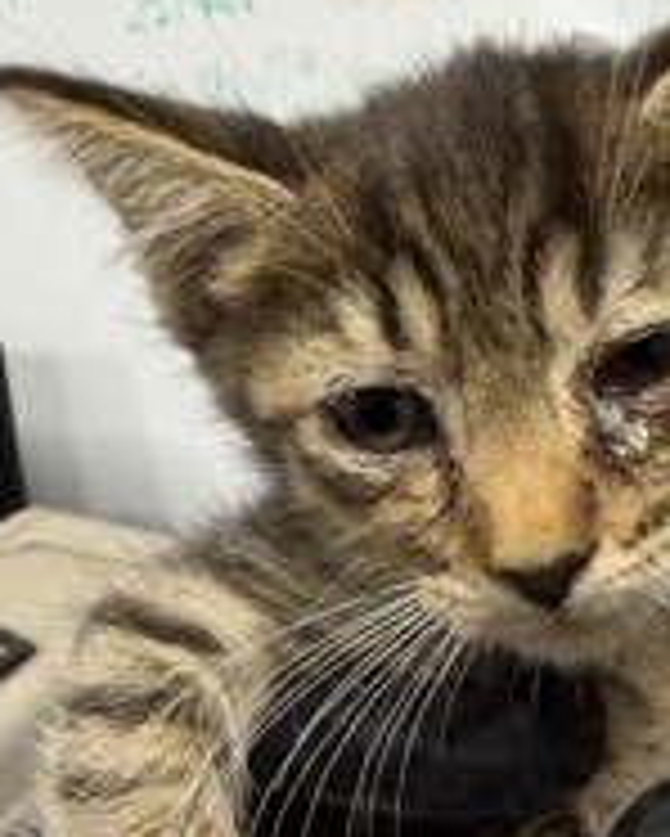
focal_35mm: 53
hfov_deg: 28.1
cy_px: 567
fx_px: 1313
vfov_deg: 35.0
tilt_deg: -27.7
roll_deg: +11.5
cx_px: 528
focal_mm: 2.22
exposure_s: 1/75
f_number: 2.2
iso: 160
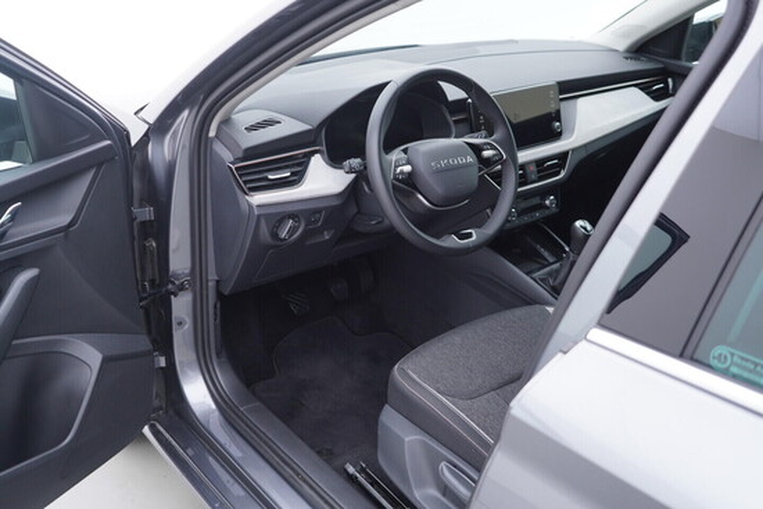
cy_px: 254
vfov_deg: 36.9
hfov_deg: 53.1
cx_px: 382
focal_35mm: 36
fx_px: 763
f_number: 2.8
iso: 160
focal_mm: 24
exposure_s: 1/40
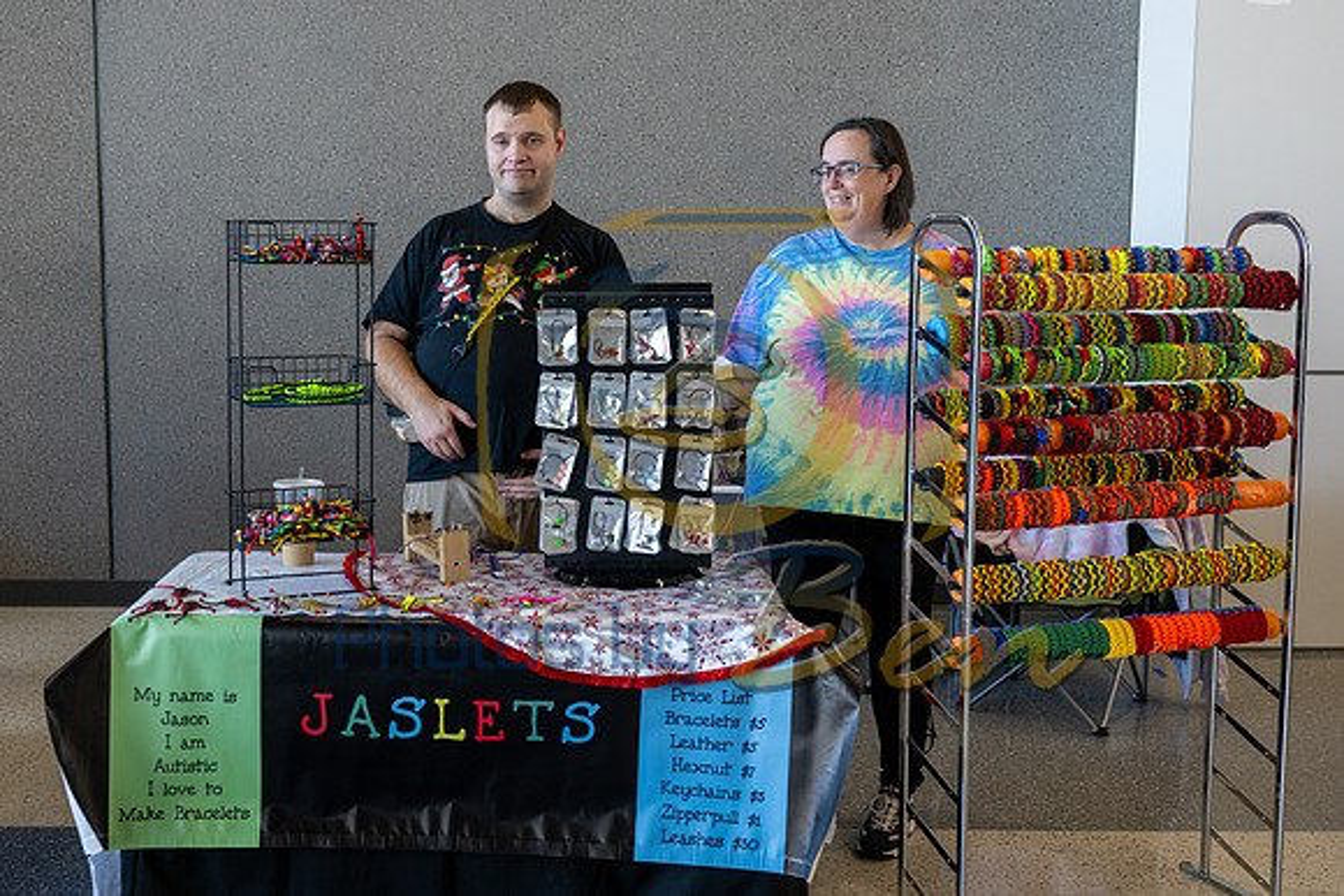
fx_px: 1697
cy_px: 438
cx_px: 549
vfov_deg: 29.6
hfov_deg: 43.0
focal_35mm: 45
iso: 1250
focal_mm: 36
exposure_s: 1/125
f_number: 4
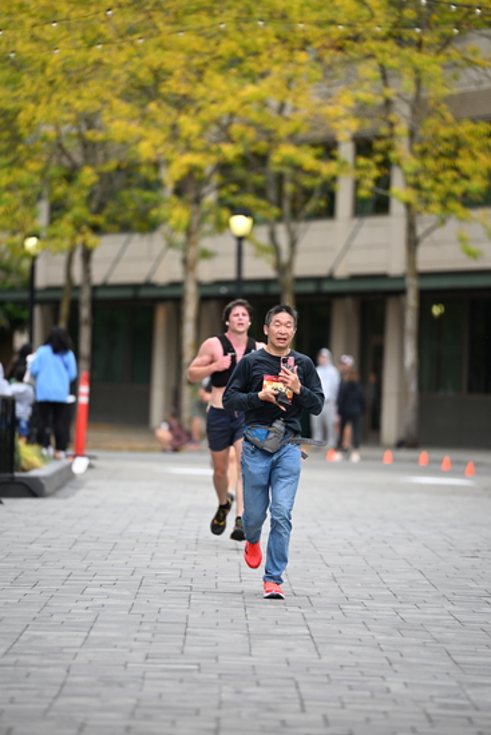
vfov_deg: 10.3
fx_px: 4089
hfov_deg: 6.9
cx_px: 246
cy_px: 368
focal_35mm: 200
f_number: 2.8
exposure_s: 1/2000
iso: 640
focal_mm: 200
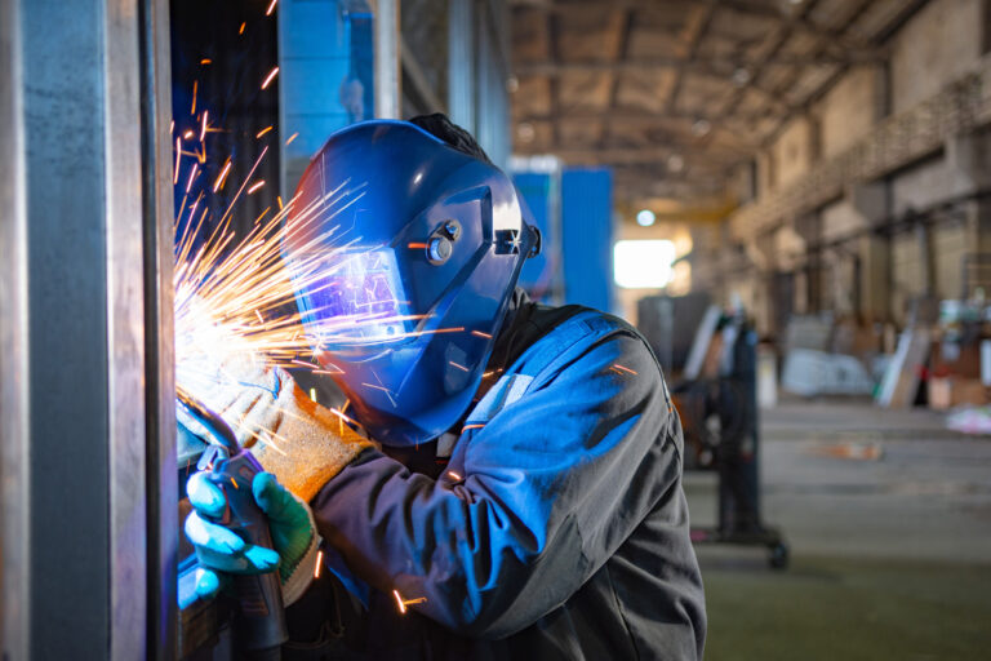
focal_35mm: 46
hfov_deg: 42.3
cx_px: 496
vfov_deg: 28.9
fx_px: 1280
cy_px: 330
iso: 100
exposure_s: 1/50
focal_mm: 31
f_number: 1.8
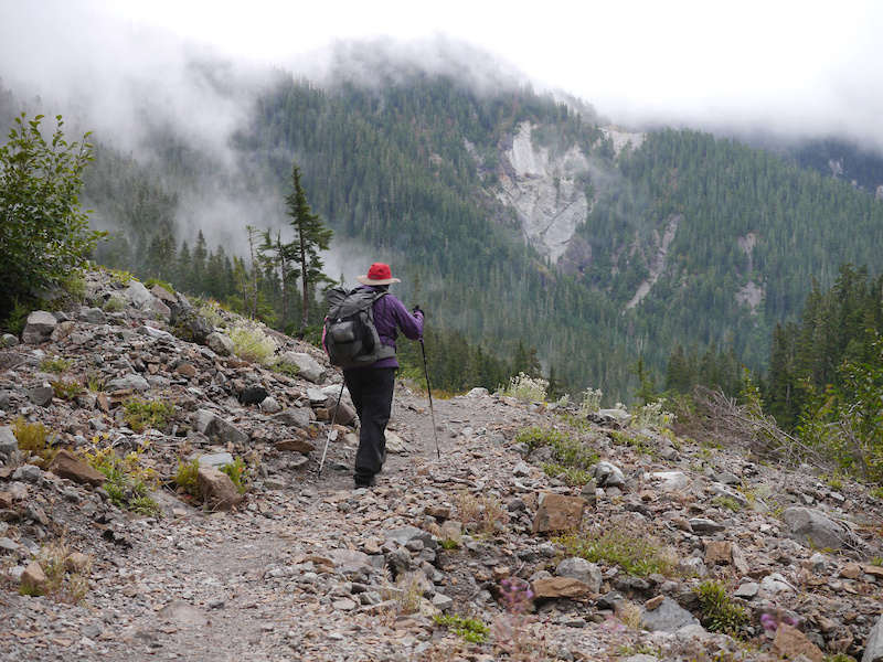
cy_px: 331
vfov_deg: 21.0
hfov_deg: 27.8
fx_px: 1786
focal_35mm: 70
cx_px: 442
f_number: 4
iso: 160
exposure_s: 1/250
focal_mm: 35
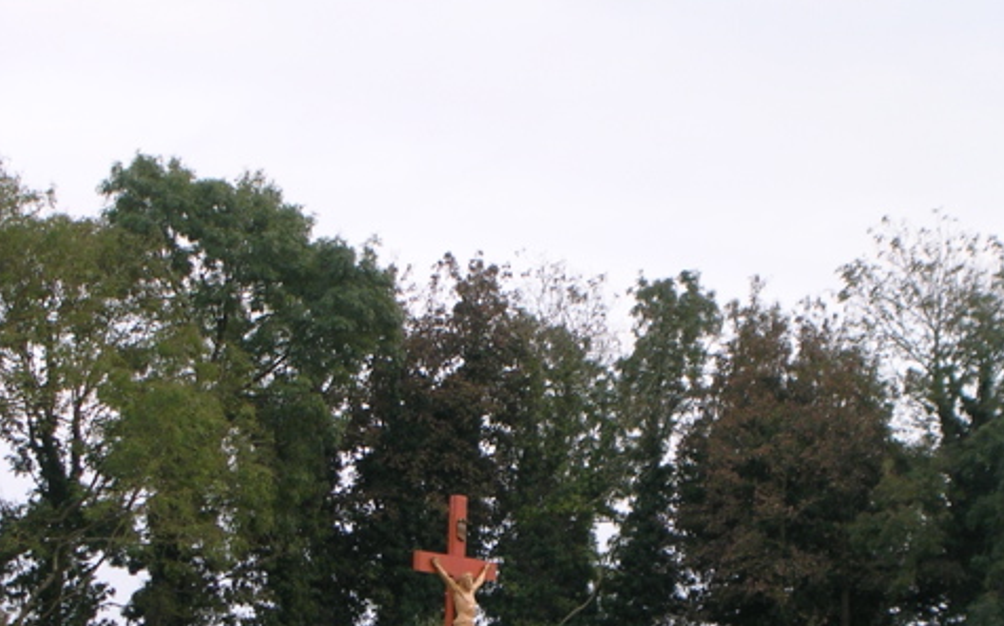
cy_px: 609
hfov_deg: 12.8
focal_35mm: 164
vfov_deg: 8.0
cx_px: 504
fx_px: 4485
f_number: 4.9
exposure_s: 1/27.4
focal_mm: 17.4
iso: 50
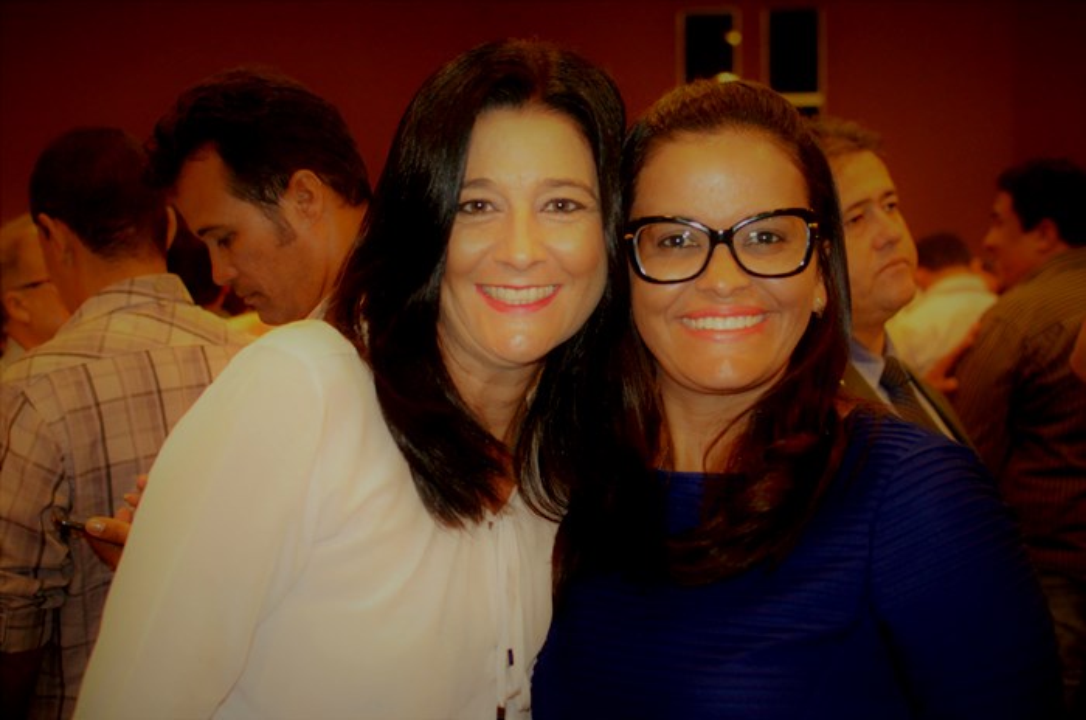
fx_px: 1581
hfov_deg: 37.9
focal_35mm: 52
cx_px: 543
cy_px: 360
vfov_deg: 25.7
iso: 4500
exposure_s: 1/160
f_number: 3.5
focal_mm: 35
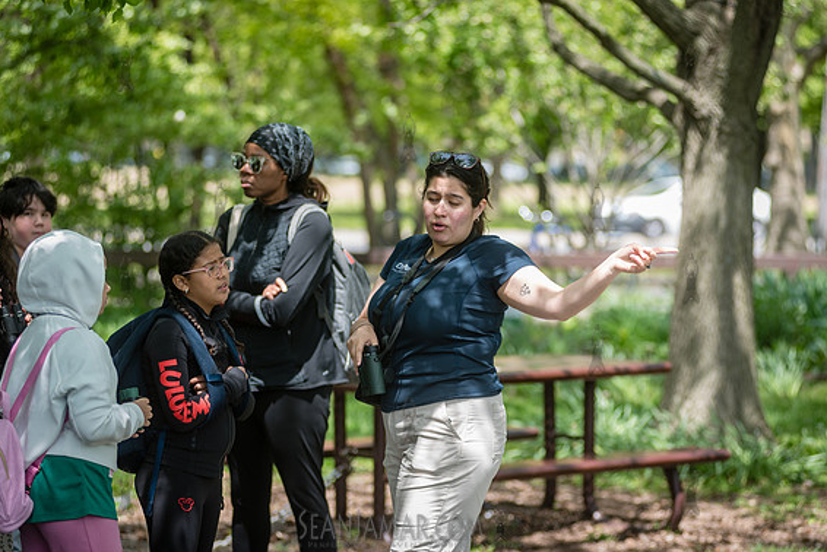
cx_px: 408
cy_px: 278
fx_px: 2827
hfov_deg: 16.6
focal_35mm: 123
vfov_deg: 11.2
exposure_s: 1/250
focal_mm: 120
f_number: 3.2
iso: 64
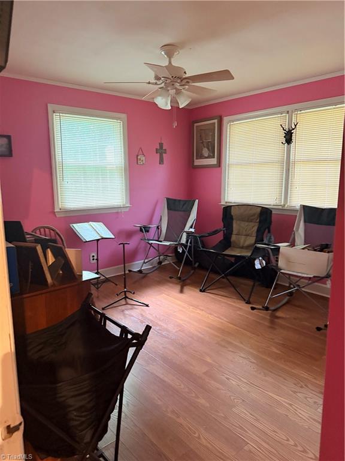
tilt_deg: -12.6
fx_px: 319
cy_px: 230
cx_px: 172
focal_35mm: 24
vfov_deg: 71.6
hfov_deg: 56.8
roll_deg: +0.1
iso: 640
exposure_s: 1/40
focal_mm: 6.76
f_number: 1.78
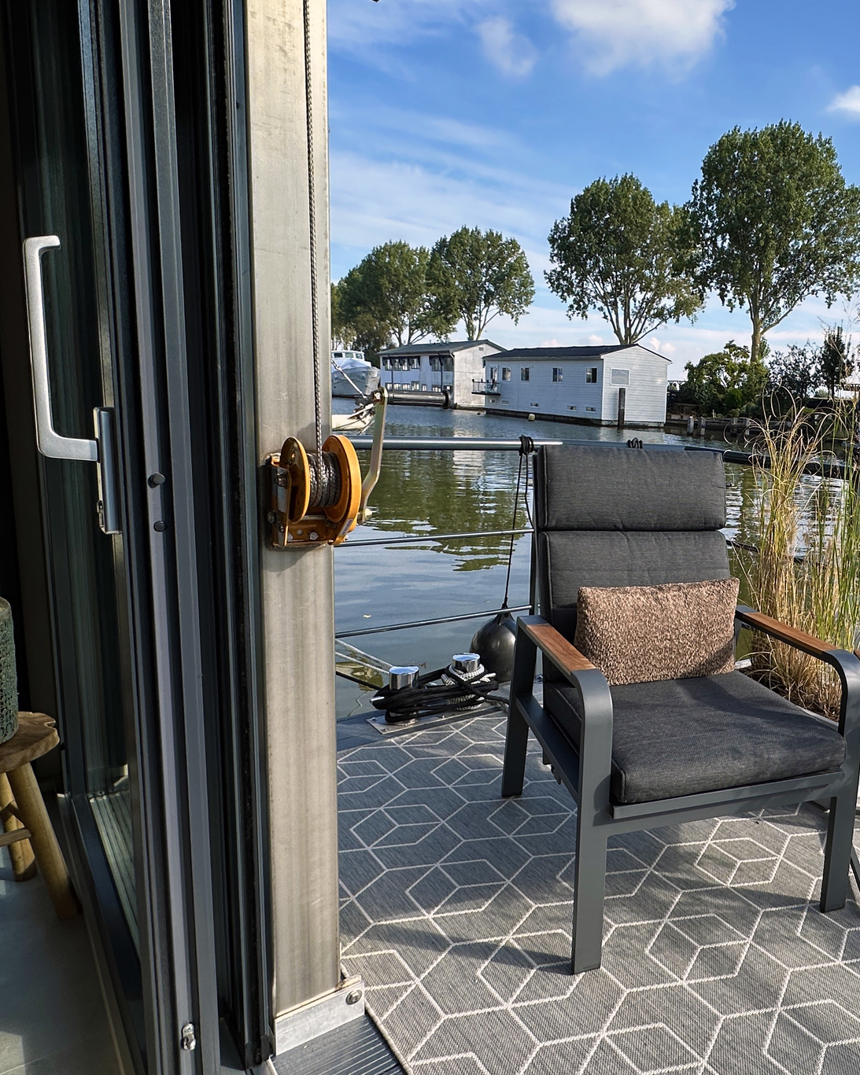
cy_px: 536
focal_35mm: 25
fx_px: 796
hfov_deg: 53.1
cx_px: 688
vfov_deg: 68.1
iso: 40
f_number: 2.2
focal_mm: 2.22
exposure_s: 1/955
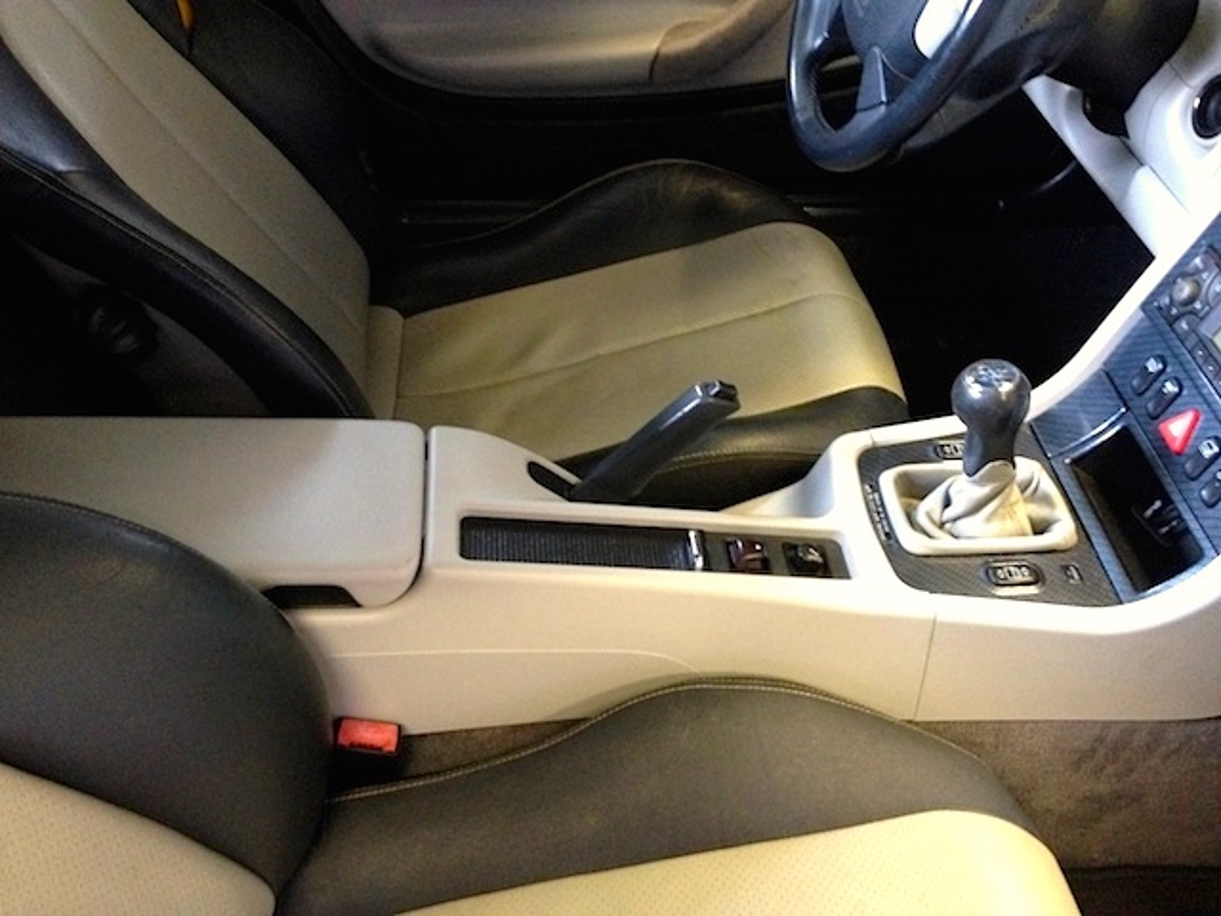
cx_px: 610
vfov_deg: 40.7
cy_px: 458
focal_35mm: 35
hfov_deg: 52.6
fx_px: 1235
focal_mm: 4.28
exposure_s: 1/15
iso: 400
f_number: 2.4
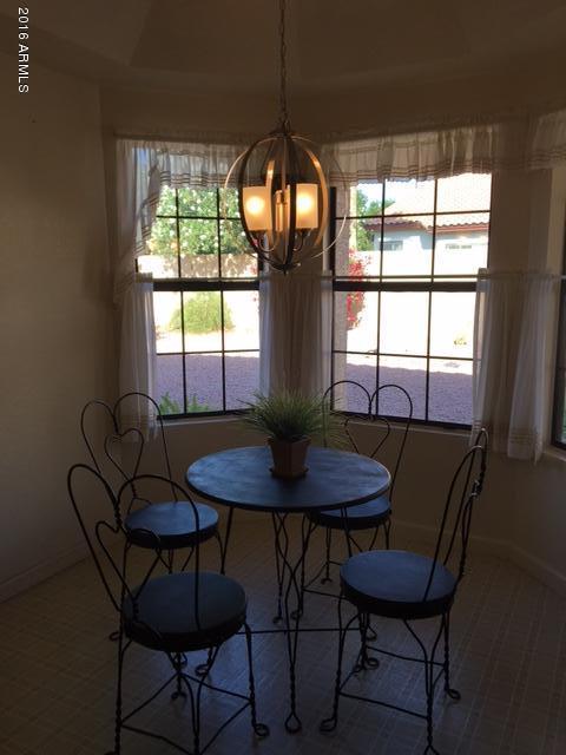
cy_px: 378
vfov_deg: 61.7
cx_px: 283
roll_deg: -0.2
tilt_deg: -9.0
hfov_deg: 48.2
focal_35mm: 29
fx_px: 632
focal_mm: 4.15
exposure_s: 1/271
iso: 25
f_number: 2.2
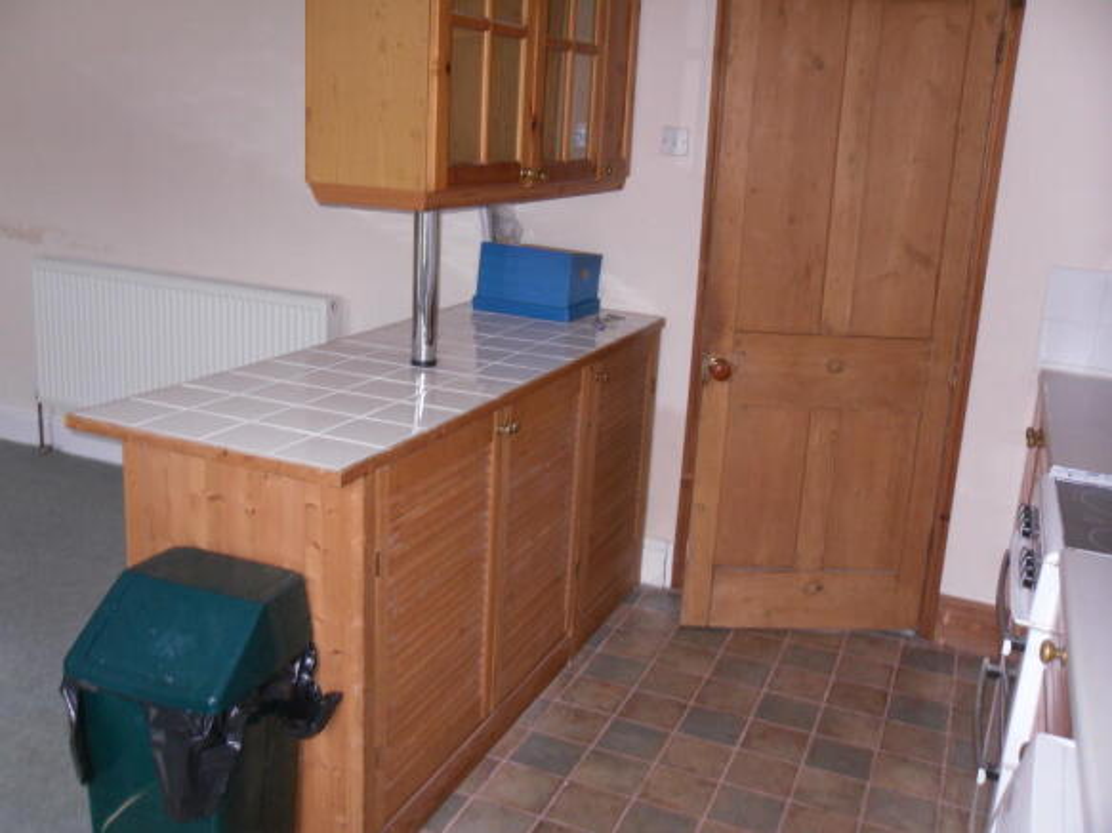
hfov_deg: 52.6
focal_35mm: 35
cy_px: 416
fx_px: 1124
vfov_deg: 40.7
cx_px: 556
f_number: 3.5
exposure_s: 1/45
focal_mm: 6.3
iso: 200
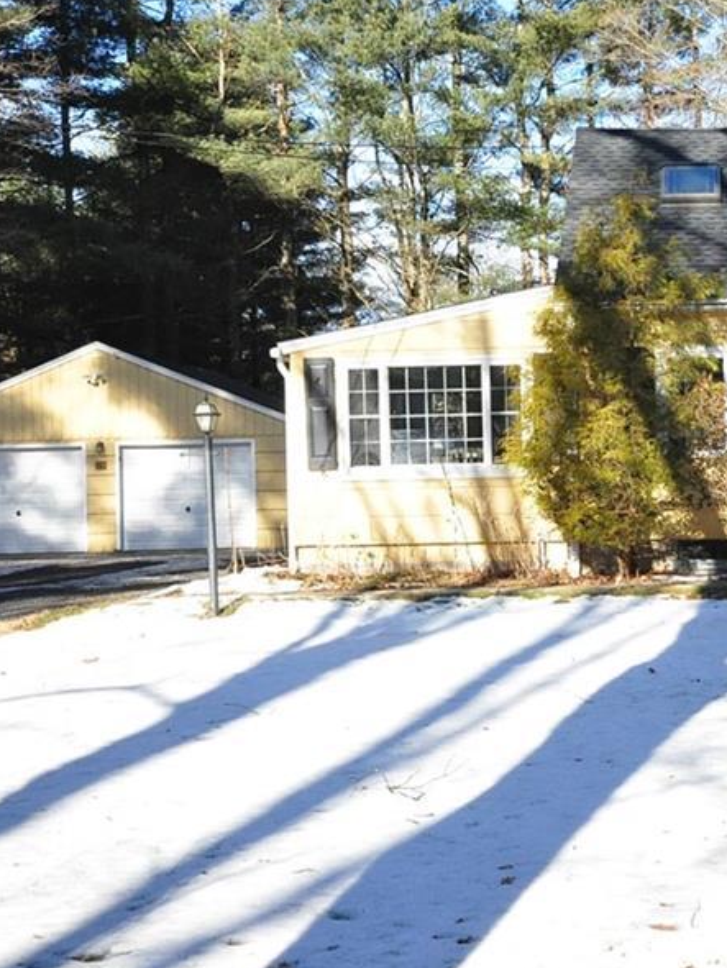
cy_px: 436
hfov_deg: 27.7
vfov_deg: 38.1
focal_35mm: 50
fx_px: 1399
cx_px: 704
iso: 1600
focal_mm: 20
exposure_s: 1/1000
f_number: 8
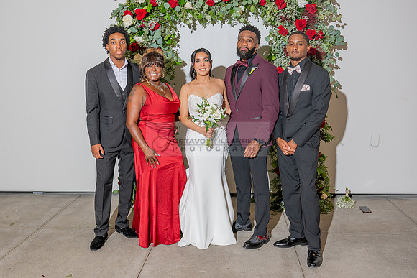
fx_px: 440
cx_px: 181
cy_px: 137
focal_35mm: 38
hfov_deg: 50.6
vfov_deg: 35.1
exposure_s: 1/200
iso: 800
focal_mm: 33.5
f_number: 5.6
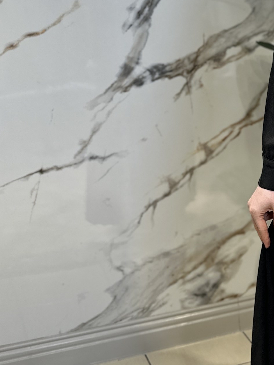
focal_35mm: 77
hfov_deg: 17.4
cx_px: 402
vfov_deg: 25.1
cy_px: 98
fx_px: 813
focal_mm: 6.86
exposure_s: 1/147
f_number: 1.78
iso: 64
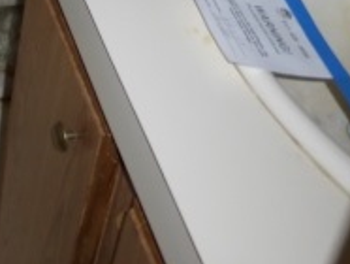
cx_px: -151
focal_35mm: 86
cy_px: -126
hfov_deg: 20.1
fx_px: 871
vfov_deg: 15.9
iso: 100
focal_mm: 4.3
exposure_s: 1/60
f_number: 3.3
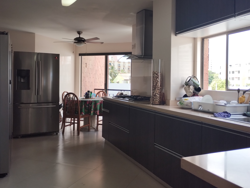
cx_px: 129
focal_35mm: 32
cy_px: 83
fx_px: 231
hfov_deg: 56.7
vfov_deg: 44.2
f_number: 1.8
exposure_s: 1/120
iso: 192
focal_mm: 4.27
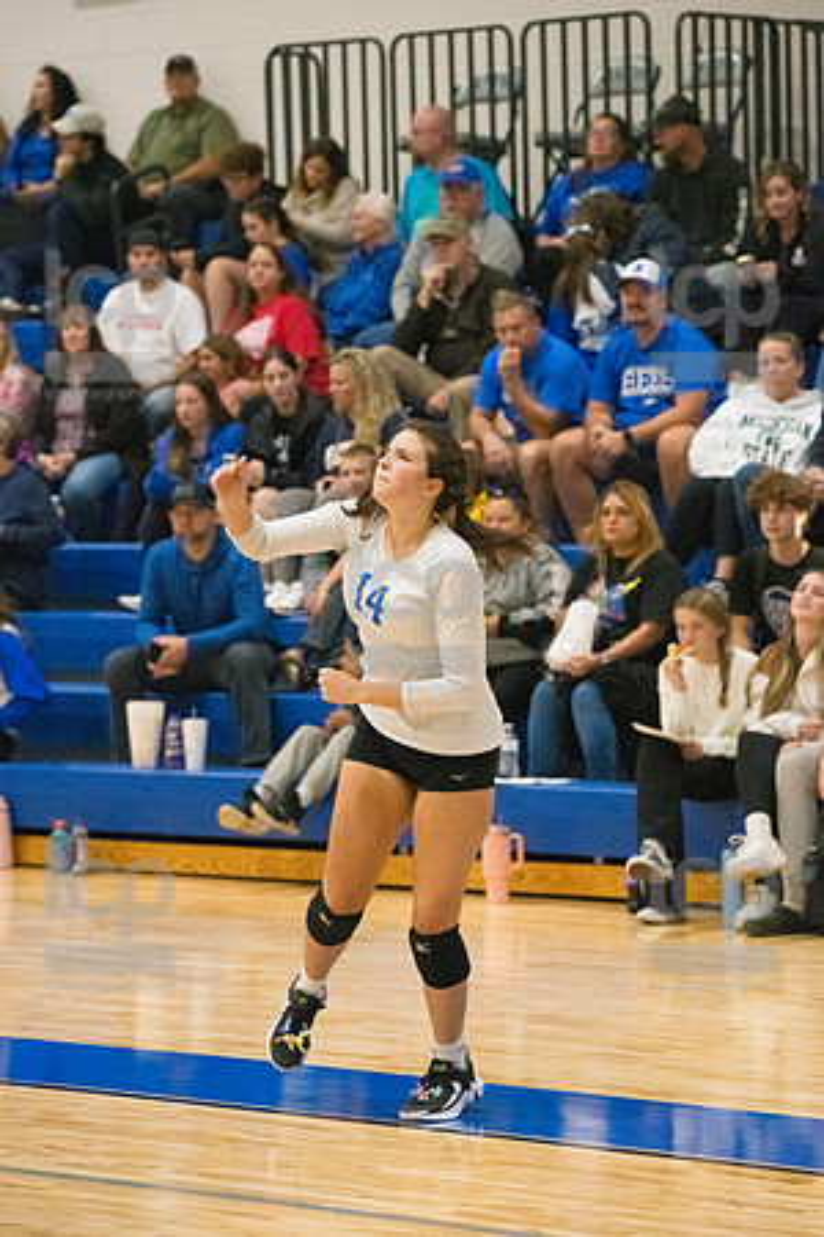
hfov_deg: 9.5
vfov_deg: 14.2
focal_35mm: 145
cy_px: 618
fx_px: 4978
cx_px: 412
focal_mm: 145
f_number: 4.5
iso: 10000
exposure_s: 1/1600
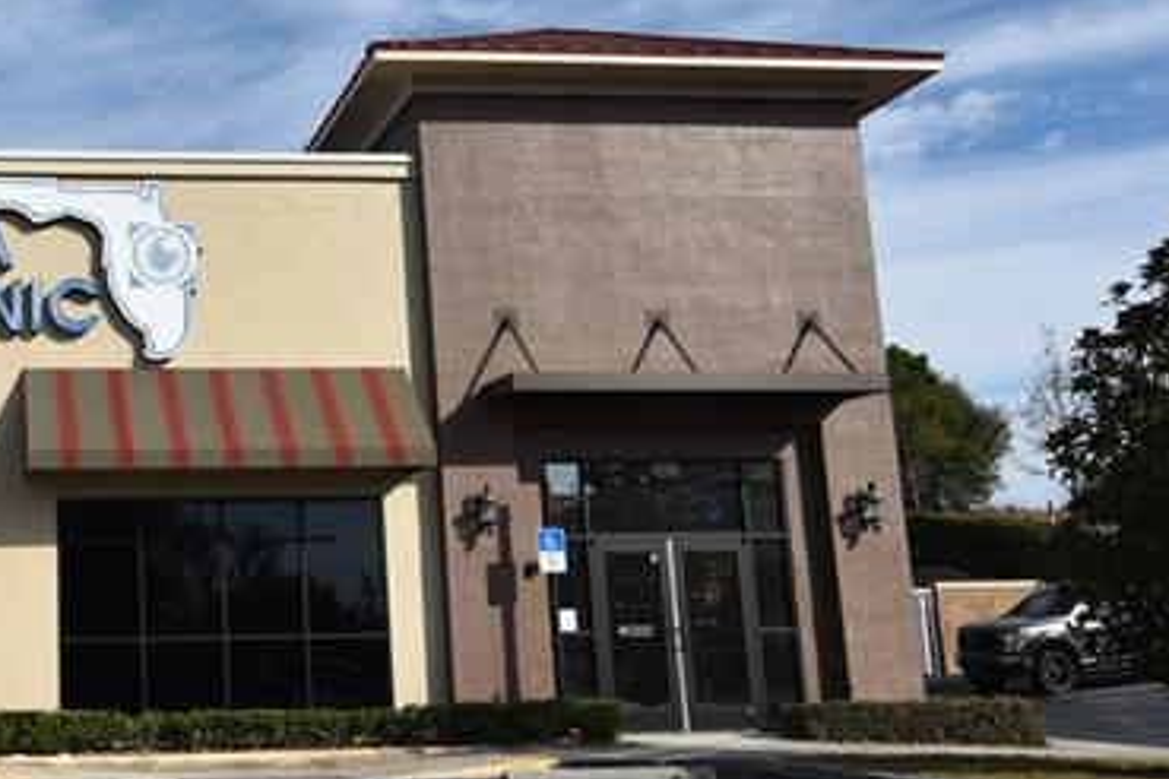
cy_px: 340
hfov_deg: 36.7
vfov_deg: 27.0
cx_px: 82
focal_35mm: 50
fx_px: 1623
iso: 200
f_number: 10
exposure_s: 1/400
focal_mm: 18
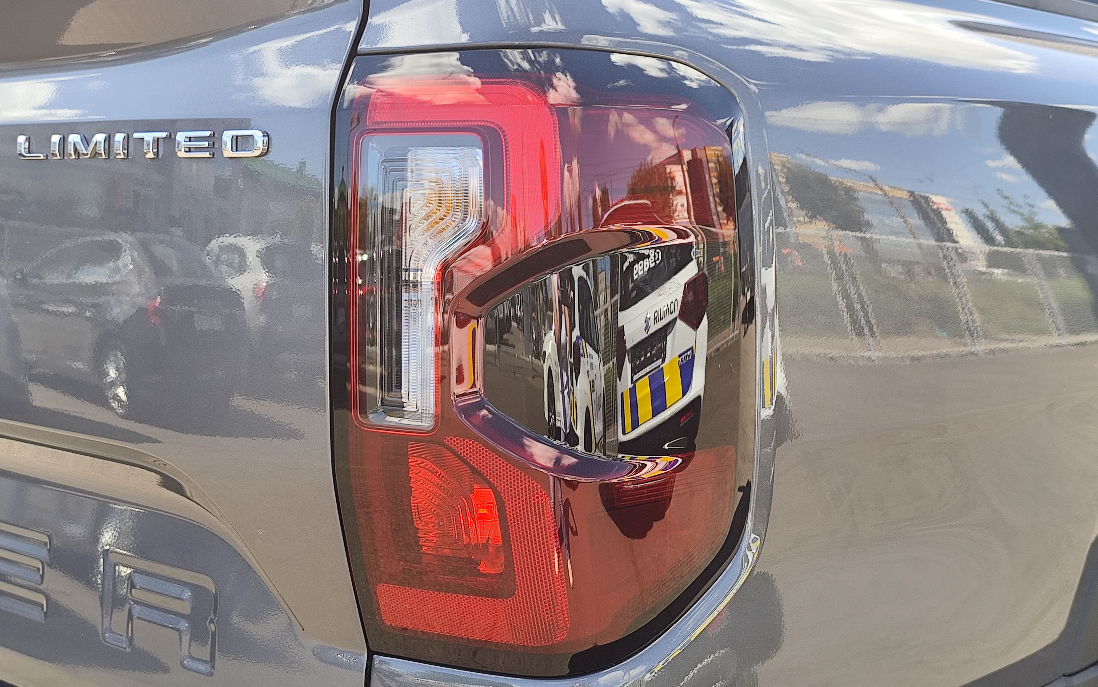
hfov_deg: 44.4
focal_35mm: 45
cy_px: 340
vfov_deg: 28.6
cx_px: 544
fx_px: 1347
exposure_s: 1/268
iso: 50
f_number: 1.65
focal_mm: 6.19
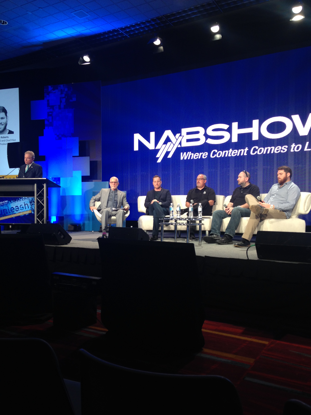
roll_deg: -0.2
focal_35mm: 33
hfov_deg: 42.9
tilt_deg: -1.0
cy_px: 208
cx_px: 156
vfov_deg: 55.4
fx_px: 395
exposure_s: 1/20
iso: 64
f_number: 2.4
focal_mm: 4.12
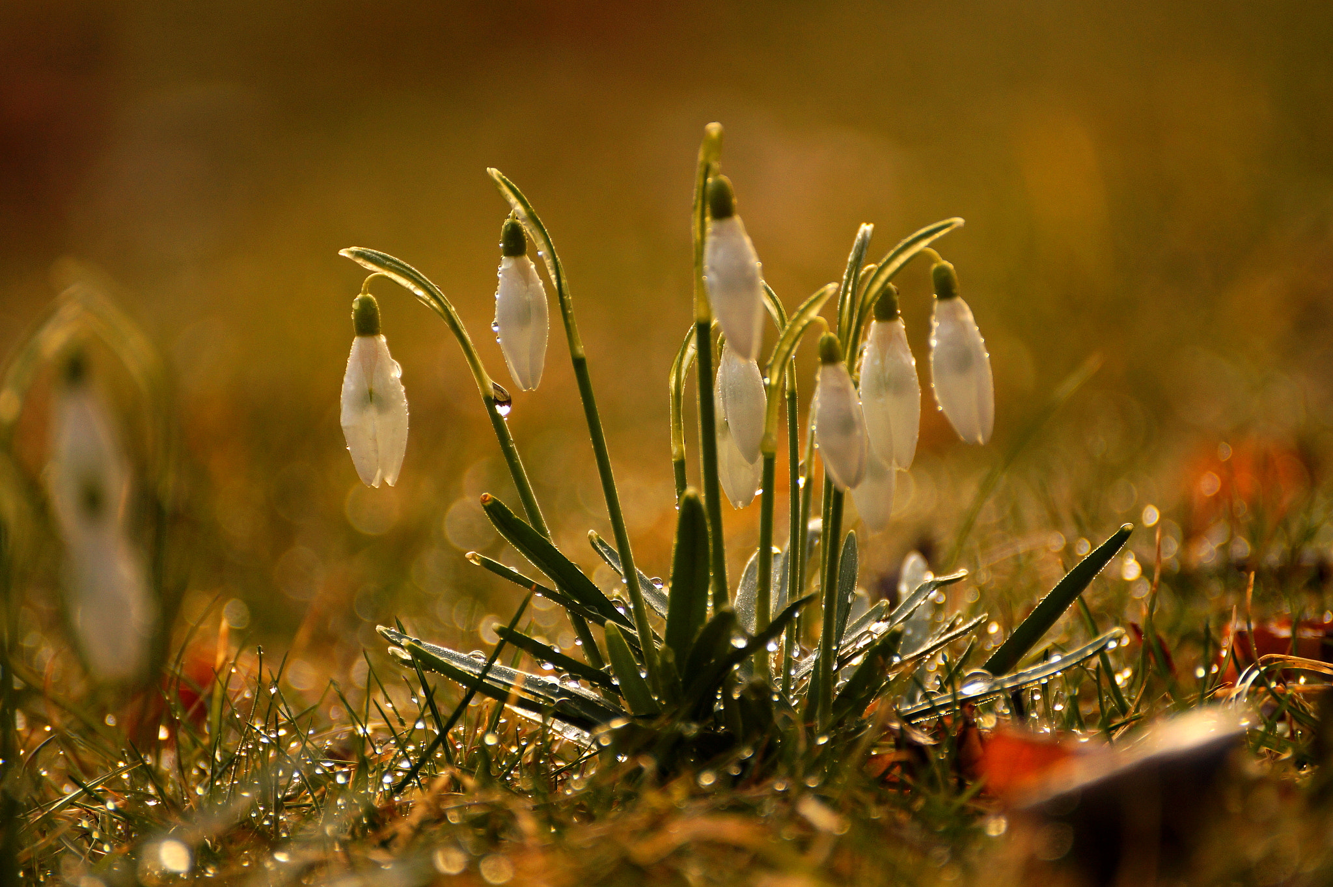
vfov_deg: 3.1
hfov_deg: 4.6
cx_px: 666
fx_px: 16652
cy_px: 444
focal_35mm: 450
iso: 200
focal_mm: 300
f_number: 5.6
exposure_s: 1/320
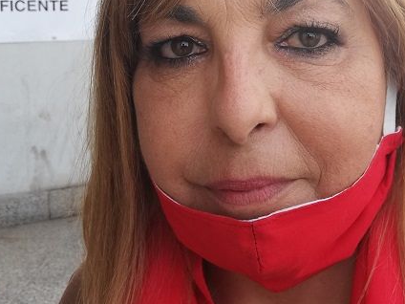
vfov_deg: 29.1
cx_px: 280
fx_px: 573
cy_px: 63
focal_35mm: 49
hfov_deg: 38.3
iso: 50
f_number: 2.2
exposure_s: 1/115
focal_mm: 3.81
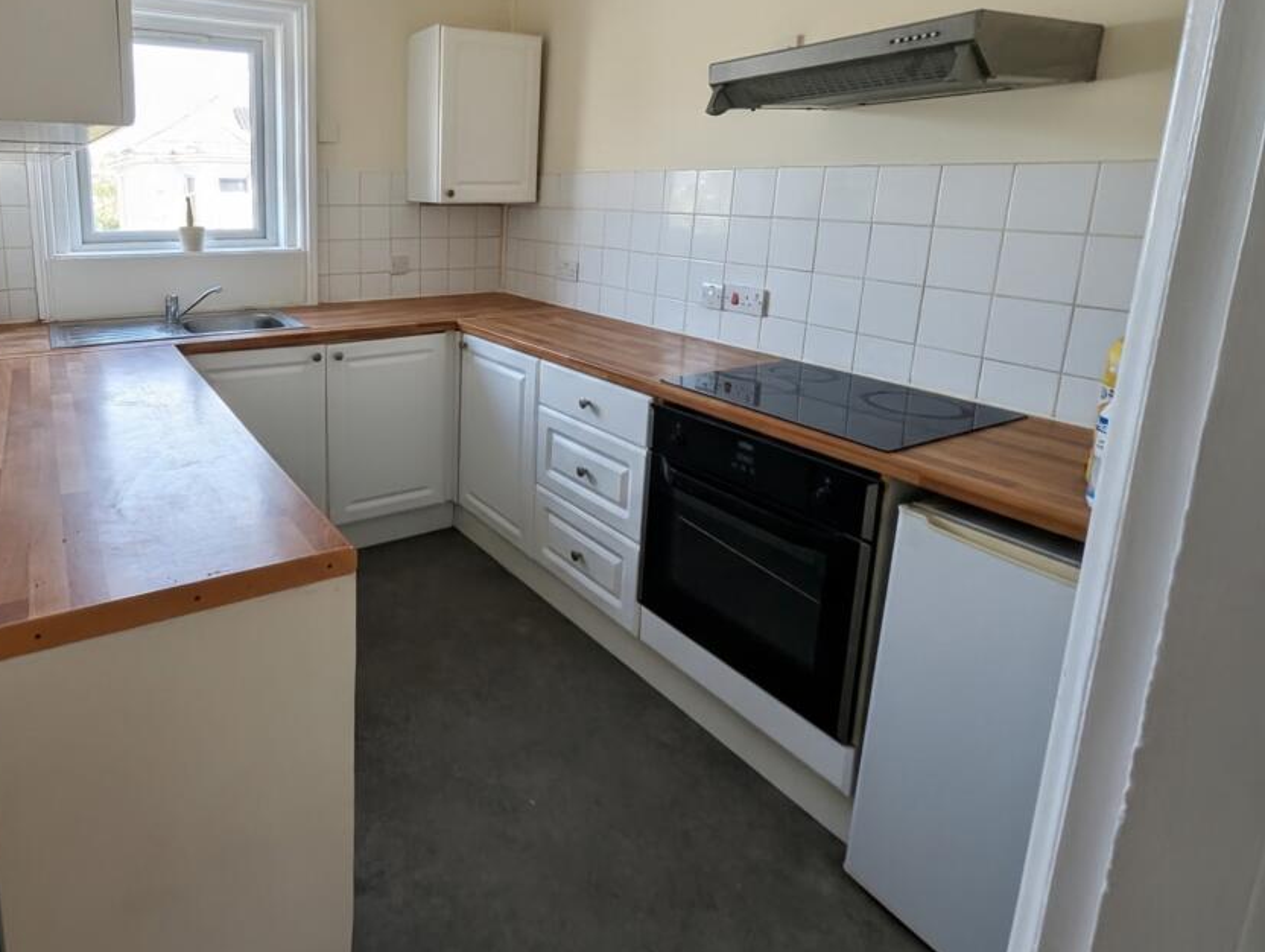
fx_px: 585
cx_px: 488
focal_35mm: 16
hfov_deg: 92.8
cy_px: 375
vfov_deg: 77.2
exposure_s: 1/94.4
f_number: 2.2
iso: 47
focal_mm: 1.95
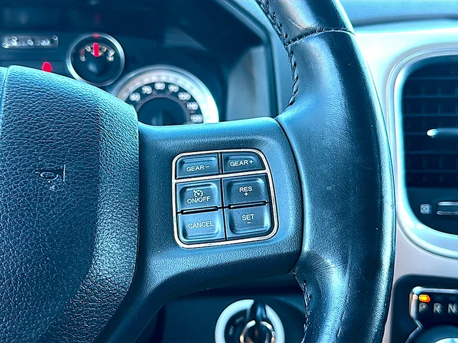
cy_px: 172
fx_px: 476
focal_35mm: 36
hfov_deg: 51.4
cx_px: 229
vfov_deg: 39.7
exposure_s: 1/67
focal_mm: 6.86
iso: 80
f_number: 1.78
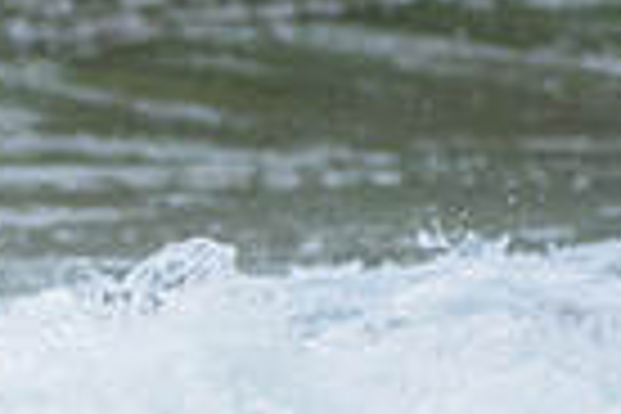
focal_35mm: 2572
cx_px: -421
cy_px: 537
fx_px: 44364
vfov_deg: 0.5
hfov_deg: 0.8
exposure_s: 1/2000
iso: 1600
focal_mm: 500
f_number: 5.6
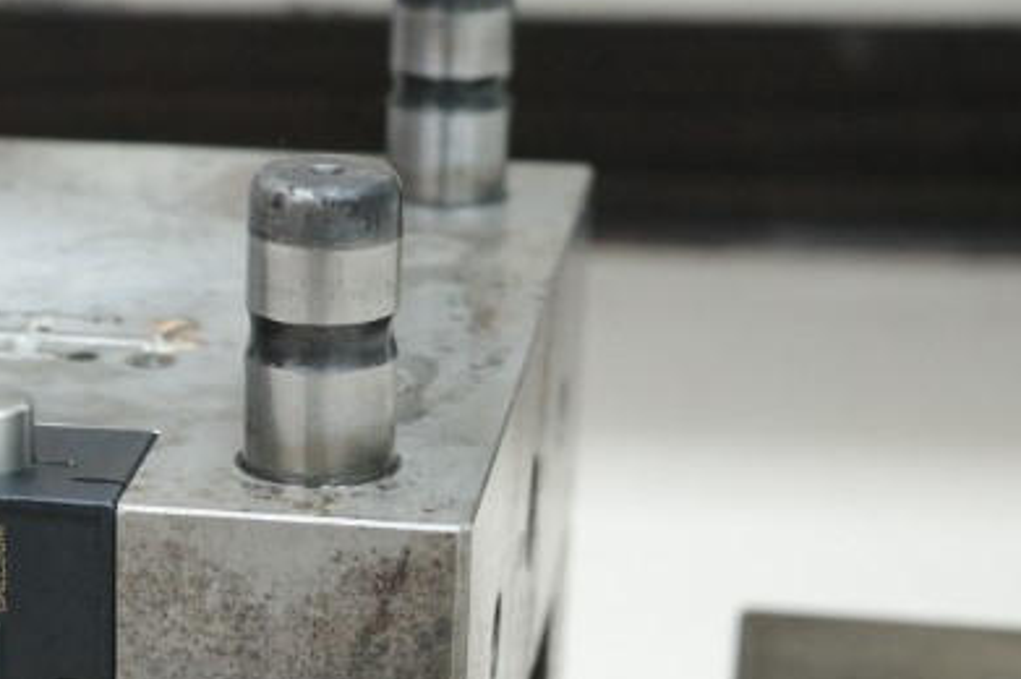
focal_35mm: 118
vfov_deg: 11.4
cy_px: 823
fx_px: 3344
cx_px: 21
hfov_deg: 17.0
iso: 1600
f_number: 4
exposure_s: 1/40
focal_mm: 26
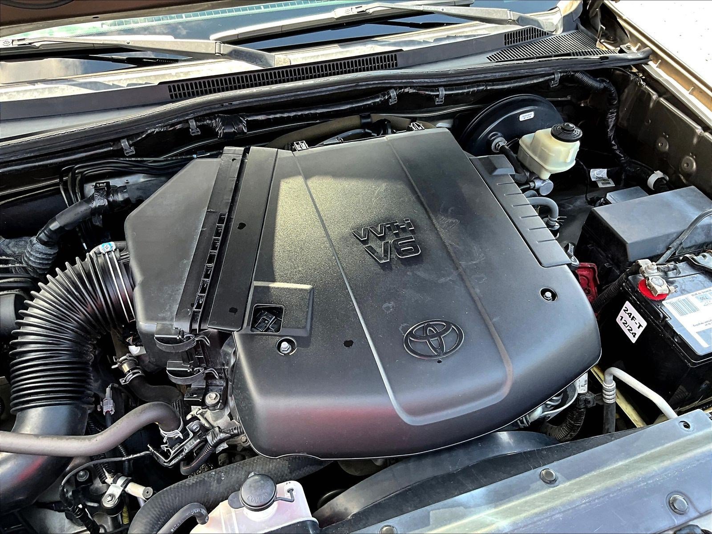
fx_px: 596
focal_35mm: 29
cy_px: 267
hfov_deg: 61.7
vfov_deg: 48.2
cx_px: 356
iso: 50
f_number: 1.8
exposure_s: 1/122
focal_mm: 3
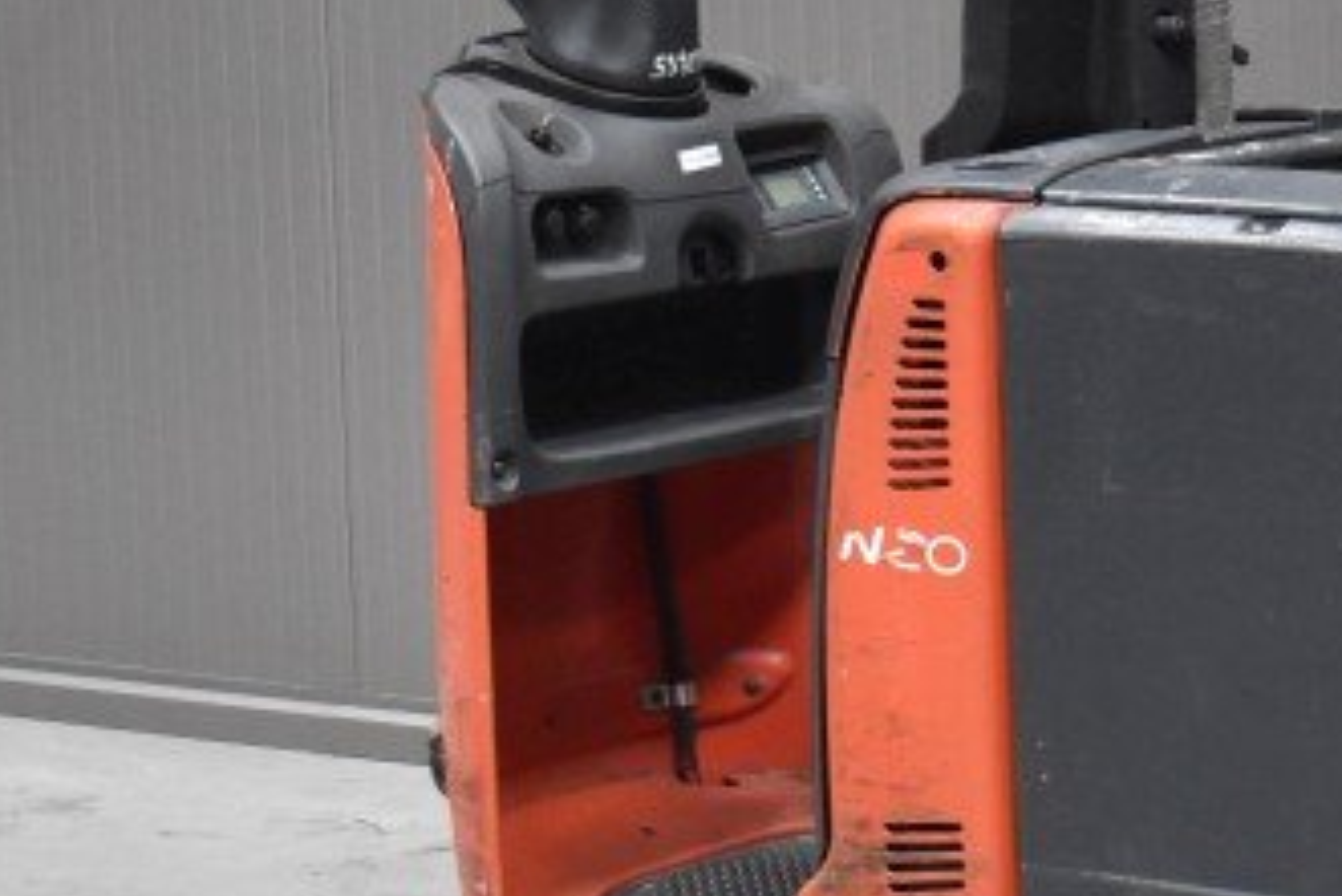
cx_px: 2181
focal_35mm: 136
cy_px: 377
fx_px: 5065
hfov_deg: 13.9
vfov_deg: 10.1
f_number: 5
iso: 1600
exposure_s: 1/40
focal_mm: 25
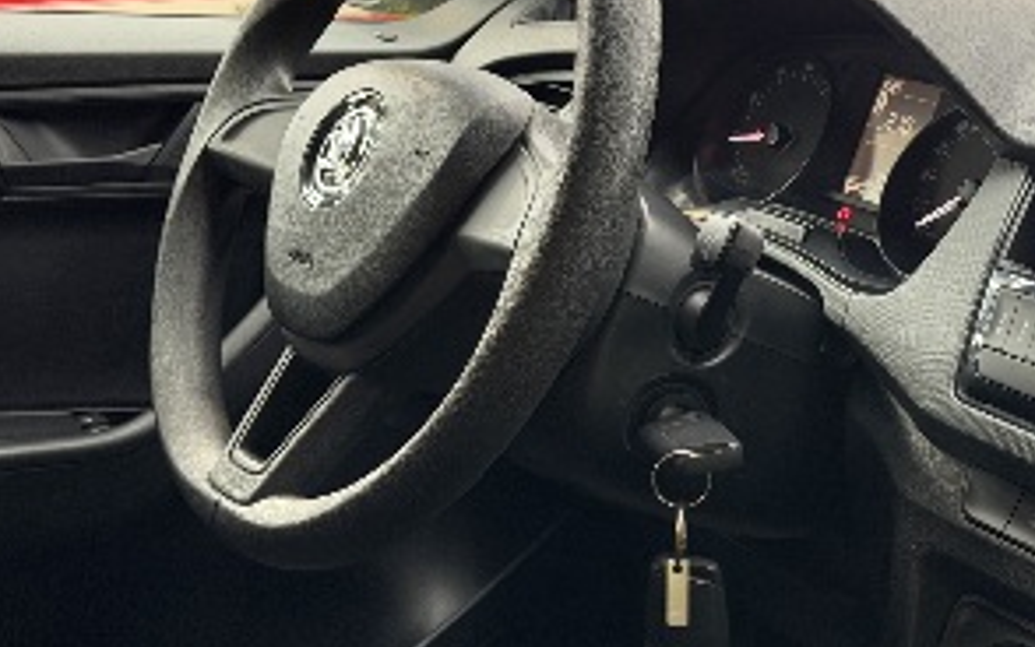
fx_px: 2032
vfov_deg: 18.1
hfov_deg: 28.4
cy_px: 267
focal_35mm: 72
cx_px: 701
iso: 400
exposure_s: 1/33
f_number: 1.78
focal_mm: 6.76
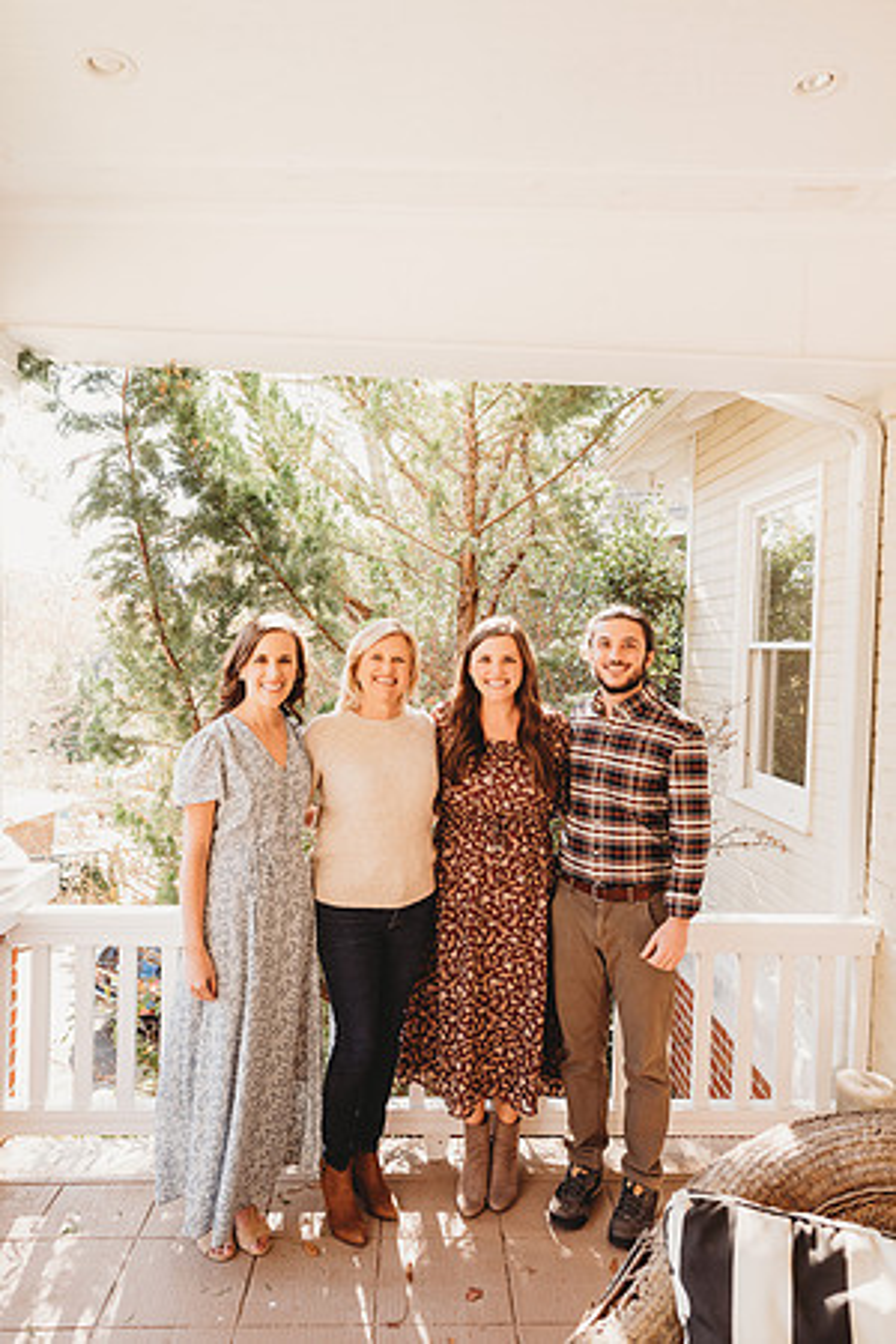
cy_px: 672
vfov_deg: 73.7
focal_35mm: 24
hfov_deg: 53.1
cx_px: 448
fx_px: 896
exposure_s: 1/160
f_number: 4.5
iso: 400
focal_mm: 24
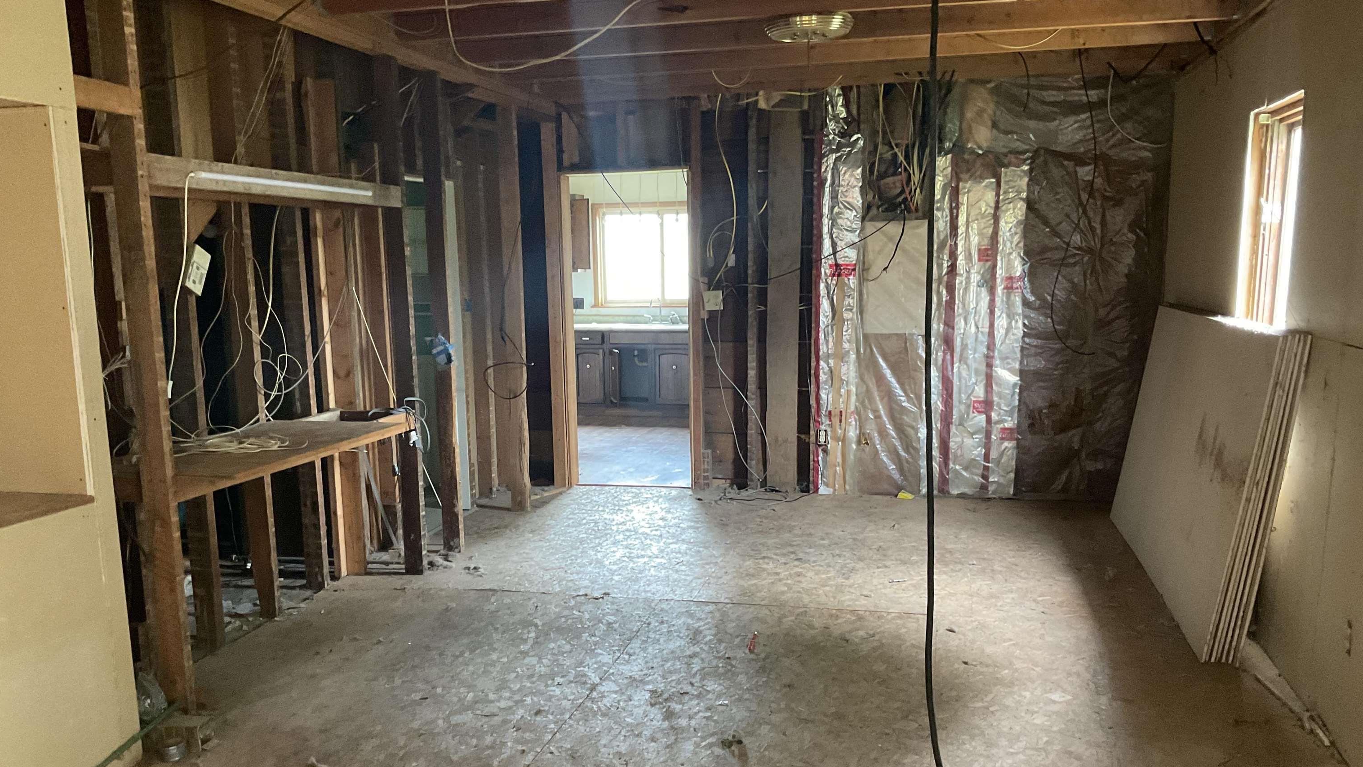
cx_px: 688
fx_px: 1157
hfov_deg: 61.0
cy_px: 489
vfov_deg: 36.4
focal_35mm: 32
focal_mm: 3
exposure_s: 1/53
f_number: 1.8
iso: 320
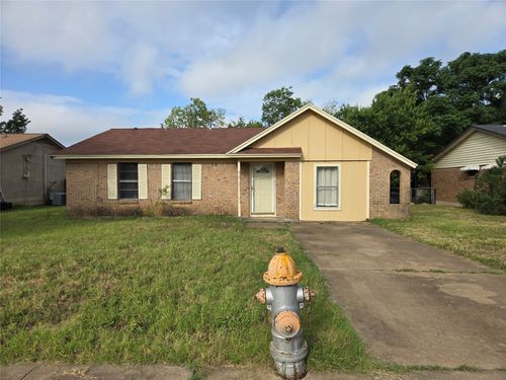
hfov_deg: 73.9
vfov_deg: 58.9
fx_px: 336
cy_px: 190
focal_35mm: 23
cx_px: 253
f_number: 1.8
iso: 25
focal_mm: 5.4
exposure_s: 1/1628
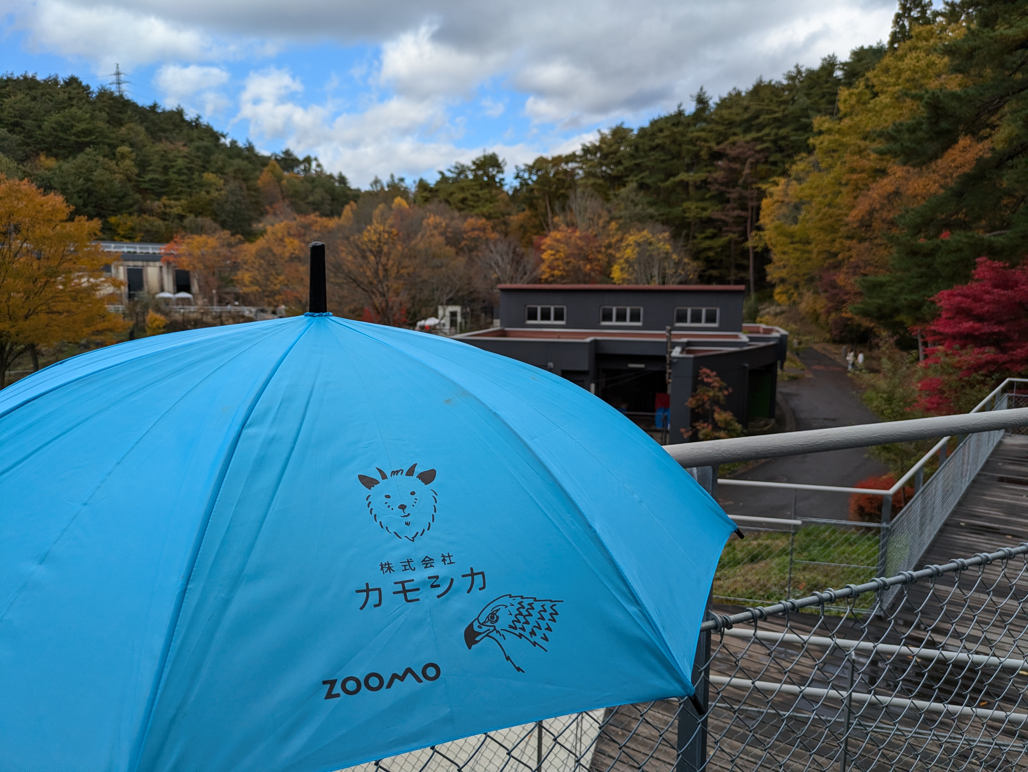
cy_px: 386
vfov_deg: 54.9
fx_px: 743
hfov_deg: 69.4
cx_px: 514
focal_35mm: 25
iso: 50
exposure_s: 1/1316
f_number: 1.89
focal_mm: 5.43
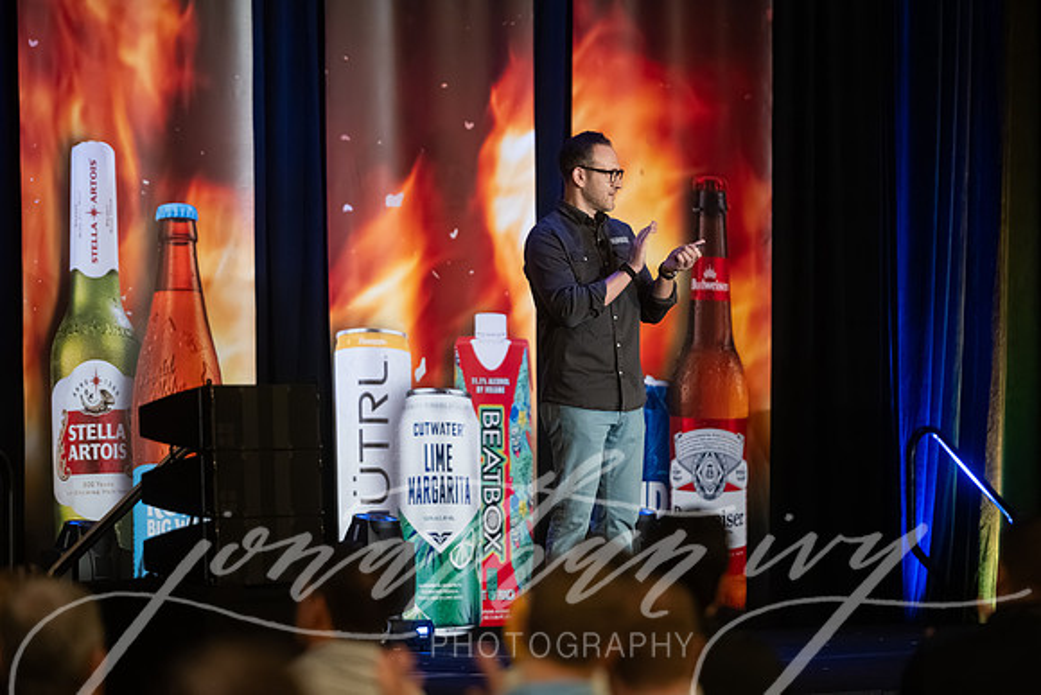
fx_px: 5911
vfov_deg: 6.7
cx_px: 520
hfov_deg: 10.1
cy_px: 348
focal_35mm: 204
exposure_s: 1/200
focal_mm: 200
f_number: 2.8
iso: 4000
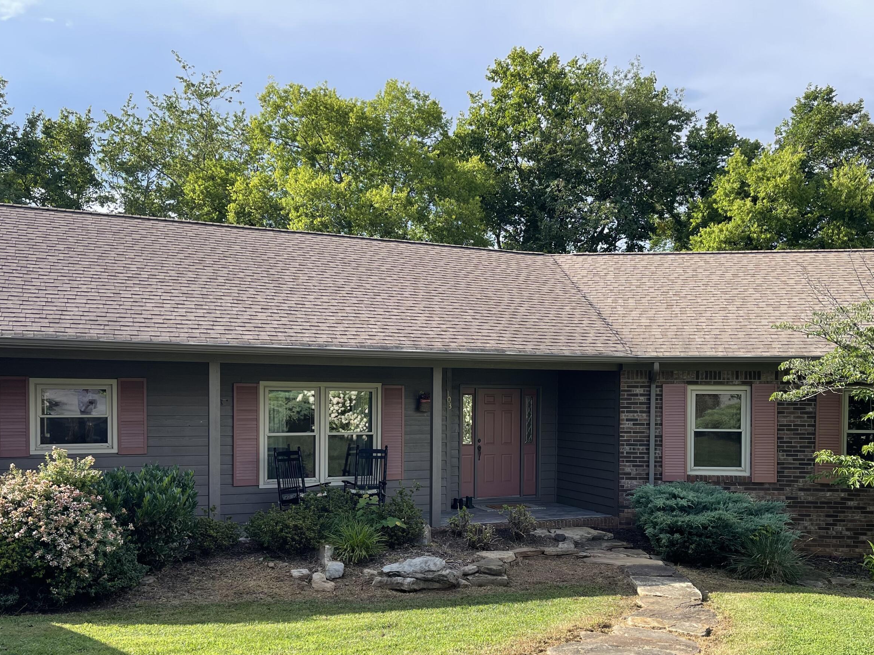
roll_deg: +0.0
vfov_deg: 43.7
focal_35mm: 32
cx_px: 474
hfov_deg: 56.7
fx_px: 808
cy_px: 419
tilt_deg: -1.4
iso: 32
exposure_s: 1/1152
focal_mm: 5.1
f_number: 1.6
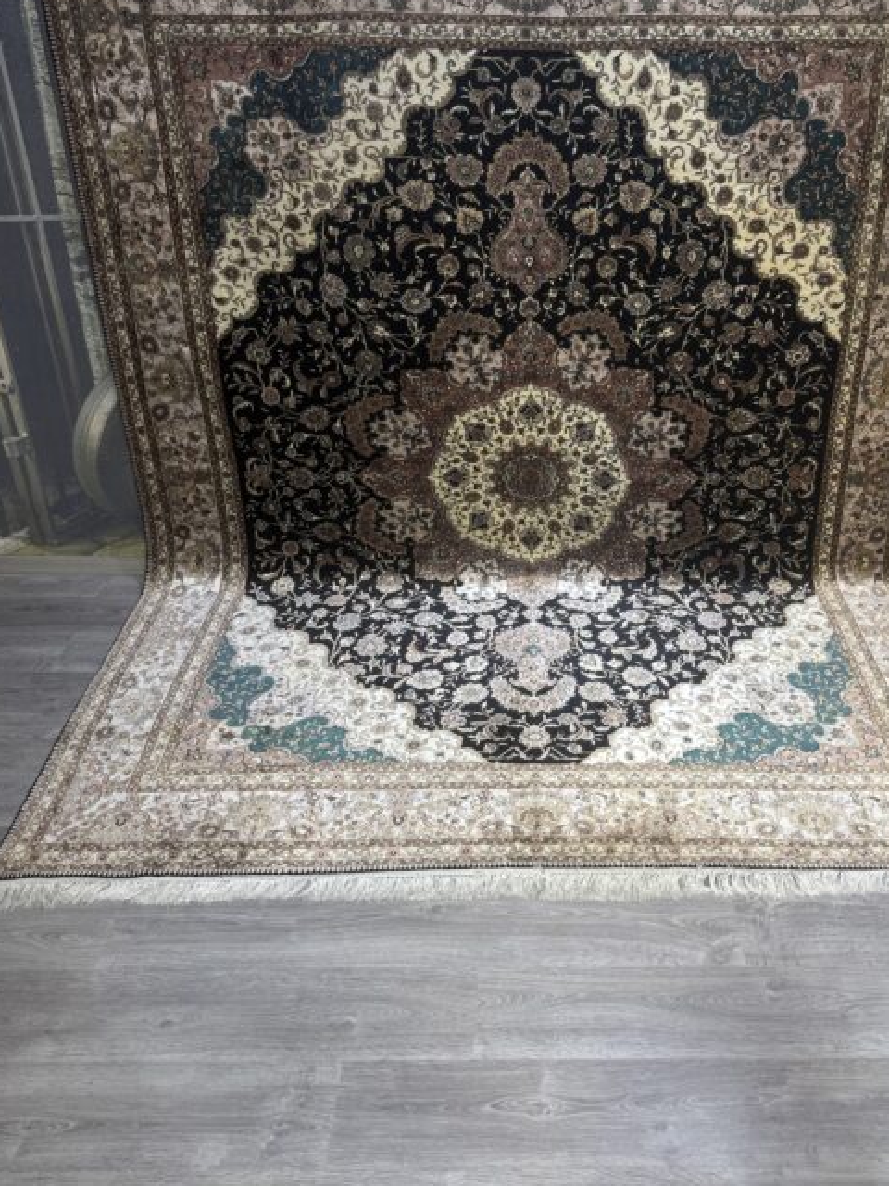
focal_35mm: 30
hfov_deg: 46.5
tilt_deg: -27.9
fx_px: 1027
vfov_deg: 59.5
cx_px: 545
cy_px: 476
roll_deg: +1.2
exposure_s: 1/100
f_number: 1.78
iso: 80
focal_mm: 6.76
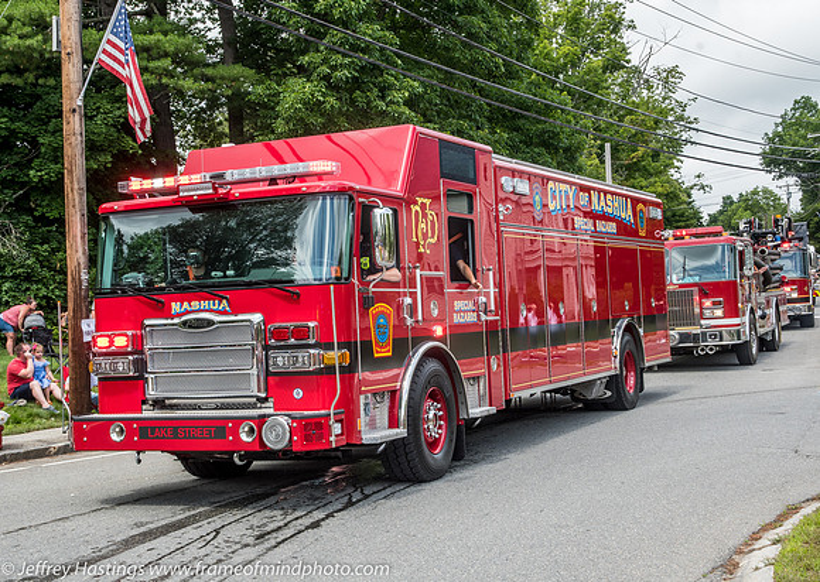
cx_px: 391
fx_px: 1197
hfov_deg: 37.8
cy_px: 297
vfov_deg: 27.4
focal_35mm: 51
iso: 200
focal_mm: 31
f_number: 13
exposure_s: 1/100
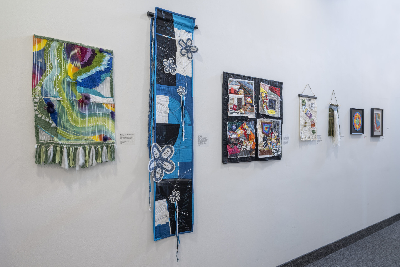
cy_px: 134
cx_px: 200
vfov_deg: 56.2
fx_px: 250
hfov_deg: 77.3
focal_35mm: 22
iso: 100
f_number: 13
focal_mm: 22.5
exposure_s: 4
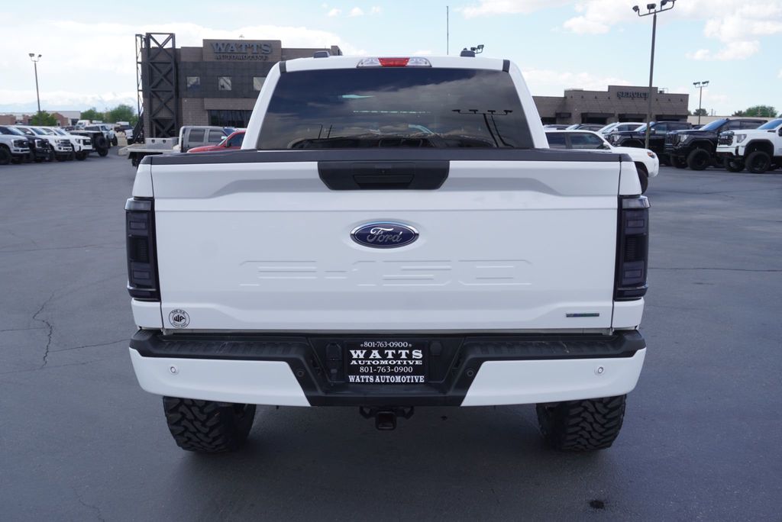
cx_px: 391
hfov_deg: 57.2
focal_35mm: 33
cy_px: 261
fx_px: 717
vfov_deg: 40.0
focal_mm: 22
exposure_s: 1/160
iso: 100
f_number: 6.3
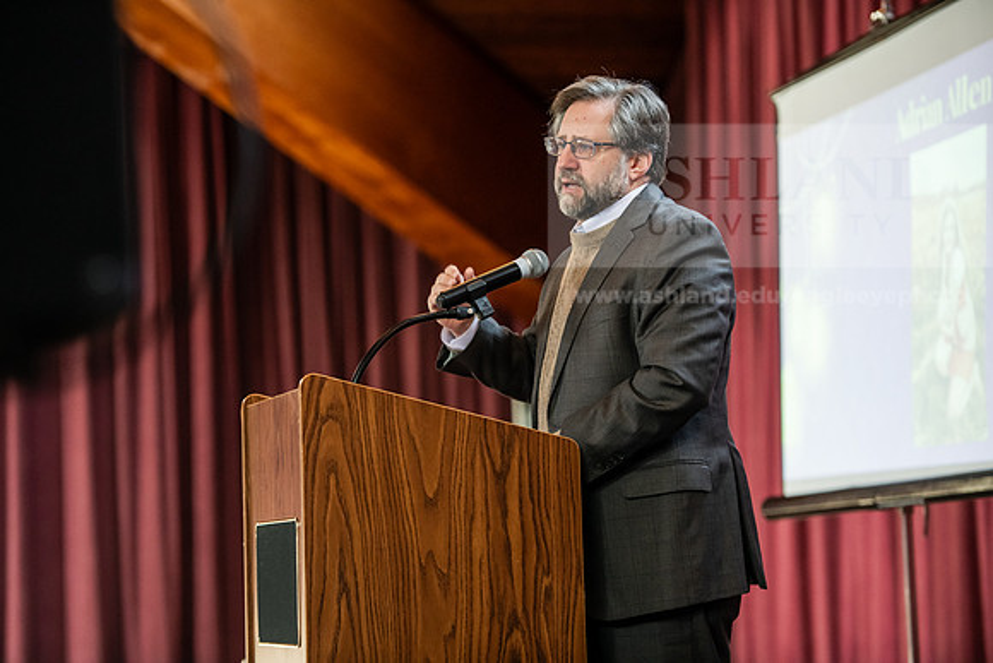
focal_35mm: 122
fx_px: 3366
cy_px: 332
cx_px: 496
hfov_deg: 16.8
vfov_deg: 11.2
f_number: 3.2
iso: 1250
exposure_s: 1/200
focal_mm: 122
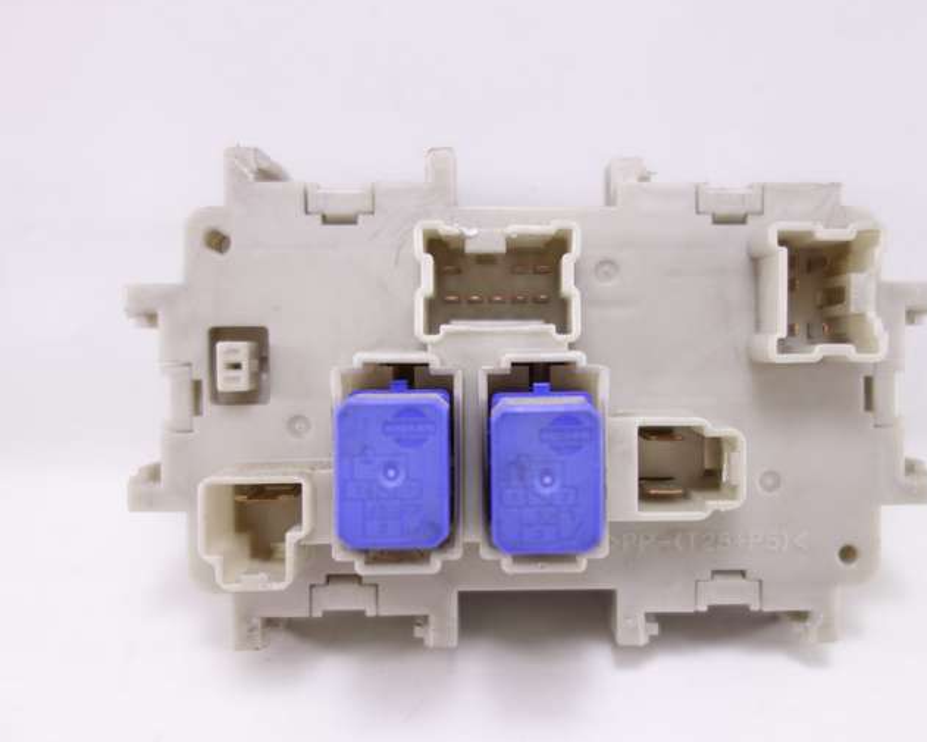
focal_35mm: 32
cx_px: 517
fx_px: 878
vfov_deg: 45.8
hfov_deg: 55.5
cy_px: 370
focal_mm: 10.4
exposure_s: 1/100
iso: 125
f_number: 2
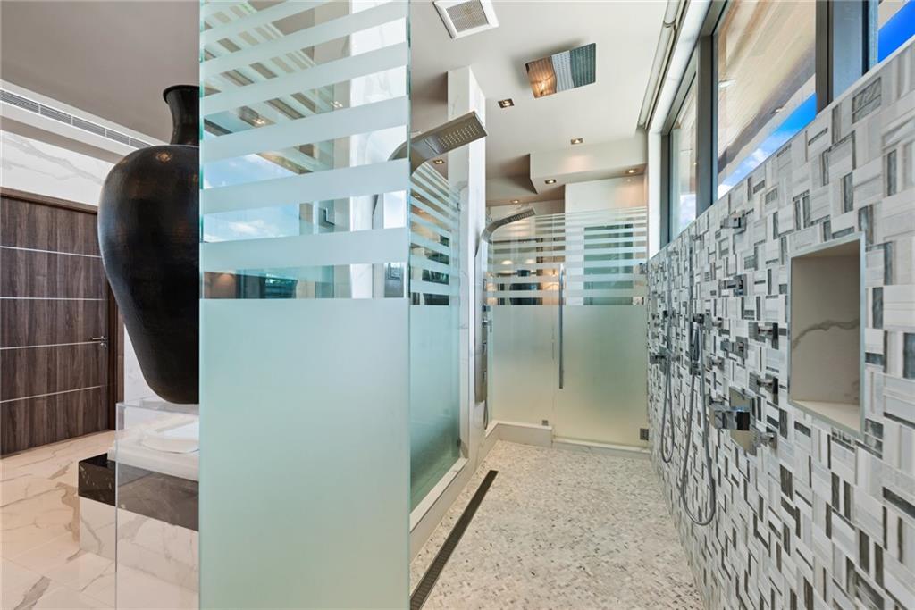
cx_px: 458
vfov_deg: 81.2
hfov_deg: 104.2
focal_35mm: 14
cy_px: 305
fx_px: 356
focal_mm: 14
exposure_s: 1/15
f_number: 7.1
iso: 250
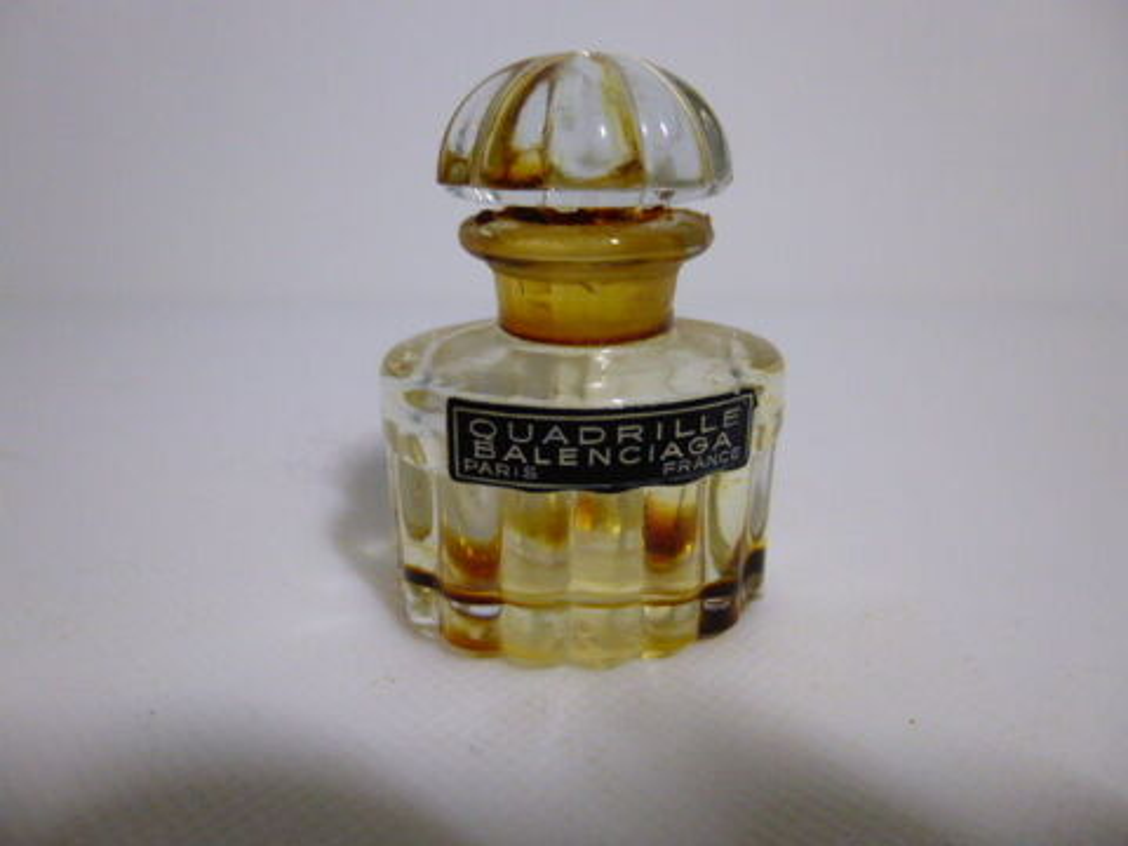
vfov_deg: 54.9
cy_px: 423
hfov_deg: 69.4
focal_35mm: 25
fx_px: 815
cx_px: 564
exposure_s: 1/60
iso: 320
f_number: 3.1
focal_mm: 4.5
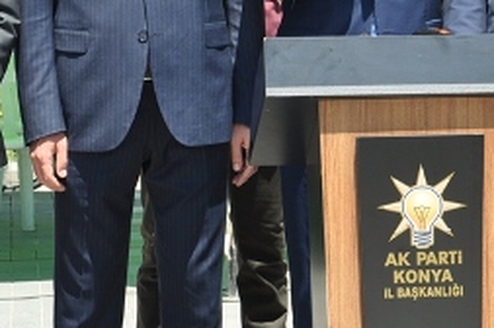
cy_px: 48
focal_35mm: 197
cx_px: 340
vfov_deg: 6.9
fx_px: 2700
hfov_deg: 10.4
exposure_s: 1/250
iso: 200
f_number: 8
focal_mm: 52
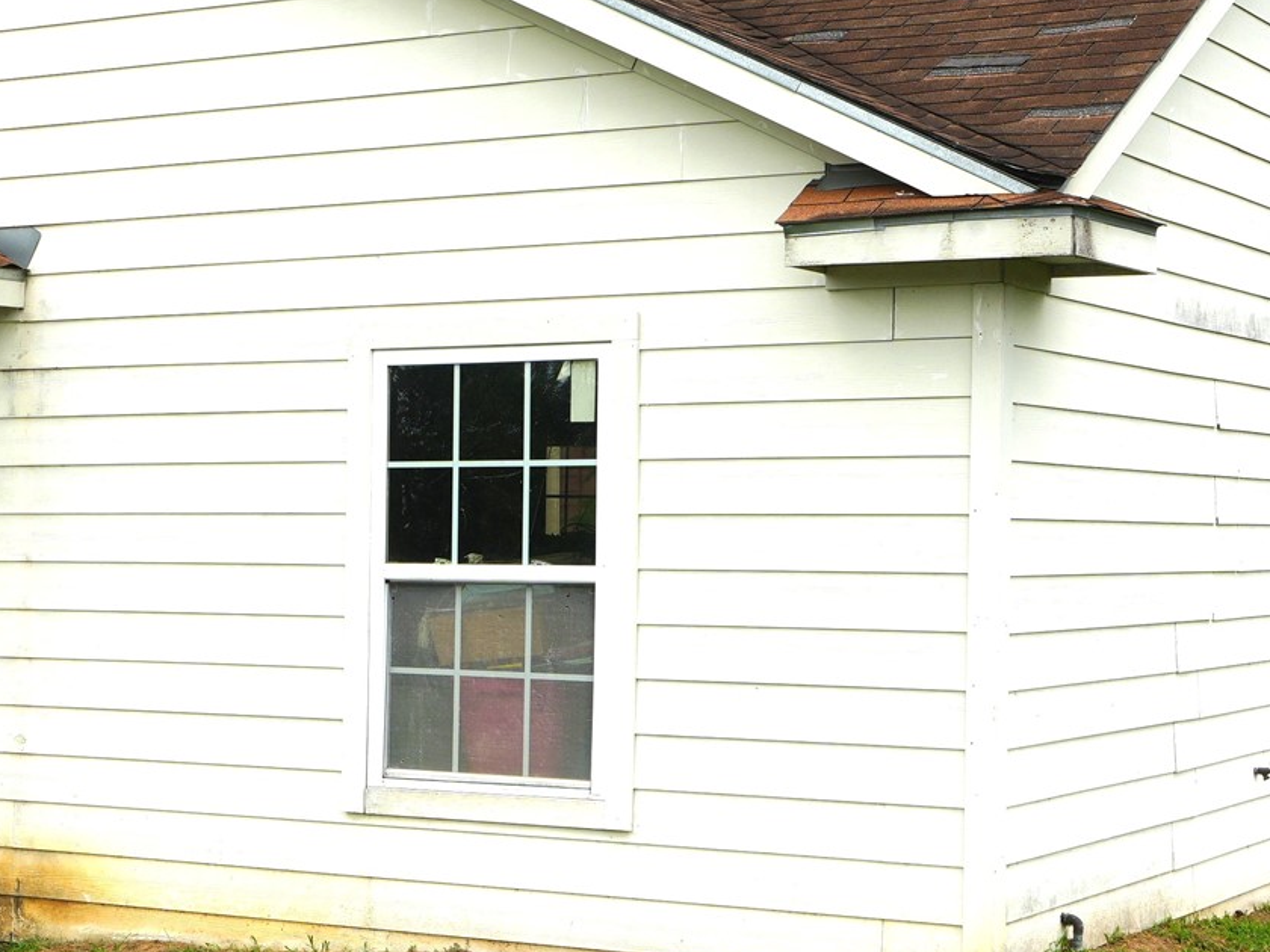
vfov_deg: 18.0
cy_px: 586
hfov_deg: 23.1
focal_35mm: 82
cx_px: 85
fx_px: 3008
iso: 100
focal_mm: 33
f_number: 10
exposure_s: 1/160
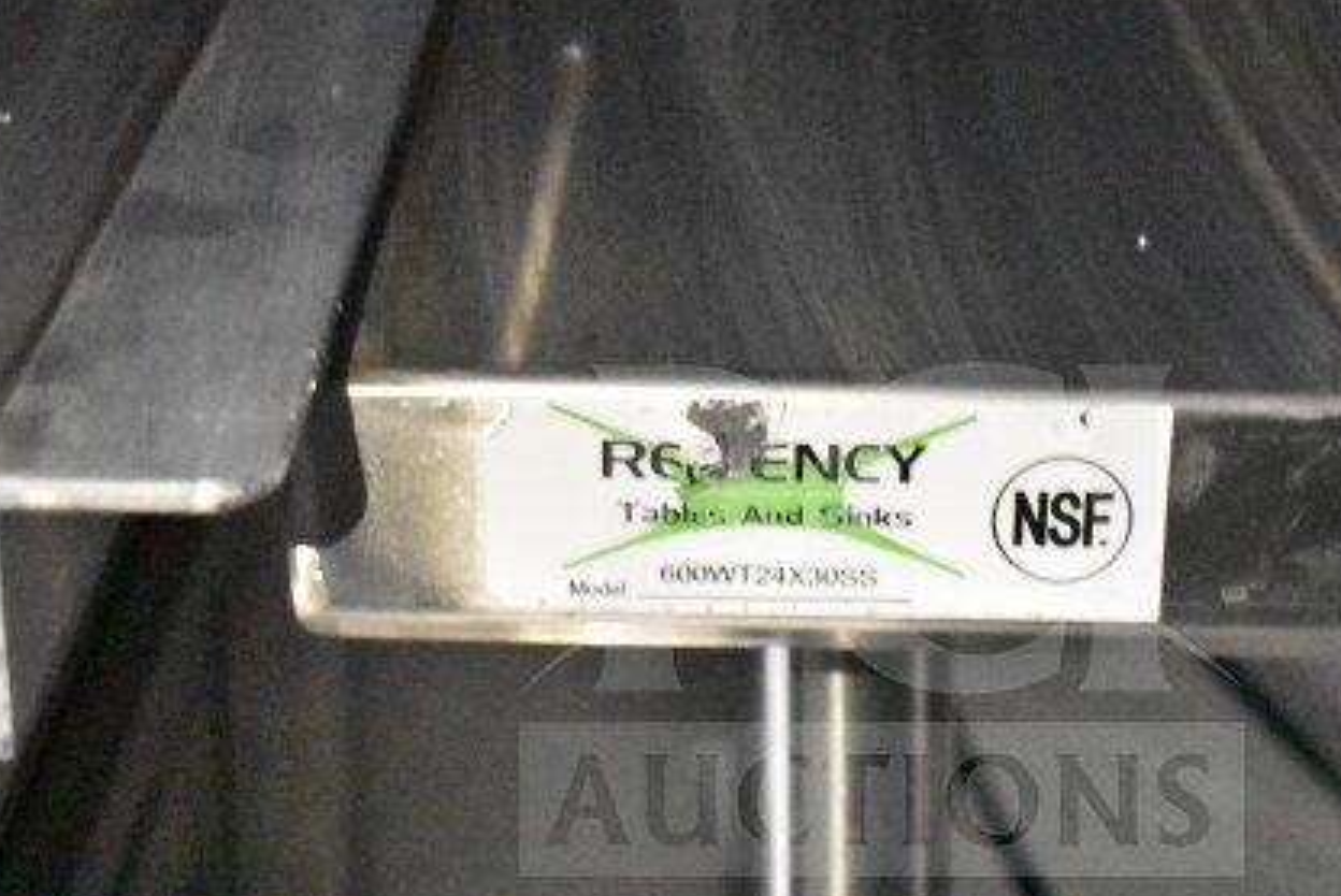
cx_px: 880
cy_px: 620
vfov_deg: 15.5
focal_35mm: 88
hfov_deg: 23.0
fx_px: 3280
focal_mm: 40
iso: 25600
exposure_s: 1/60
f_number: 4.8
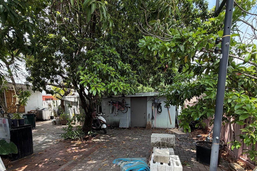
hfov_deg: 86.9
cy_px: 119
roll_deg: +0.2
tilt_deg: -9.1
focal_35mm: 19
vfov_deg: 62.3
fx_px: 136
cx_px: 127
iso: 50
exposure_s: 1/224
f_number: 2.2
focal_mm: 2.22
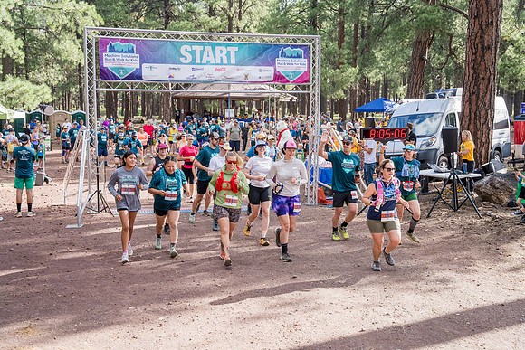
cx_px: 262
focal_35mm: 50
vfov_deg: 26.9
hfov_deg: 39.4
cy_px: 175
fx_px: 734
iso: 800
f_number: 5
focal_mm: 50.3
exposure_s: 1/500
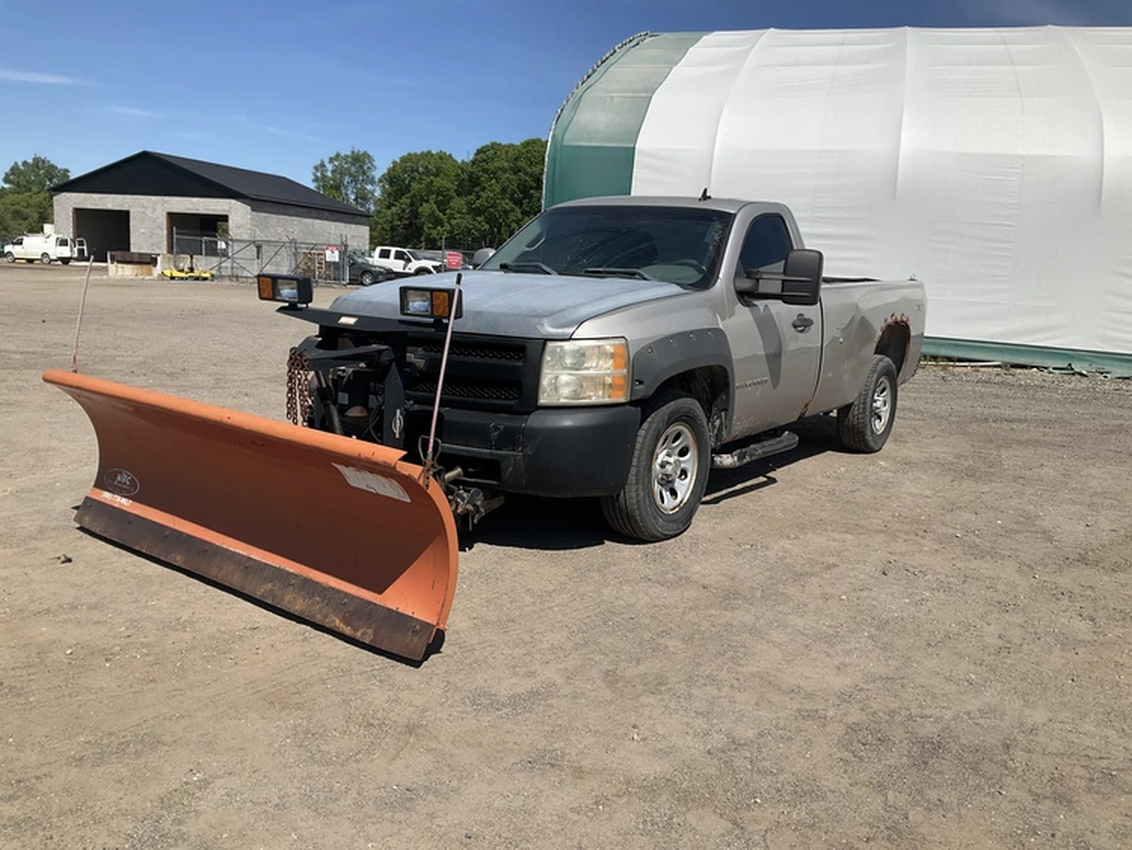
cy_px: 425
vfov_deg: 48.3
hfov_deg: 61.6
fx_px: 949
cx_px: 566
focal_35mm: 29
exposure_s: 1/2667
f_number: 1.8
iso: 25
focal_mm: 3
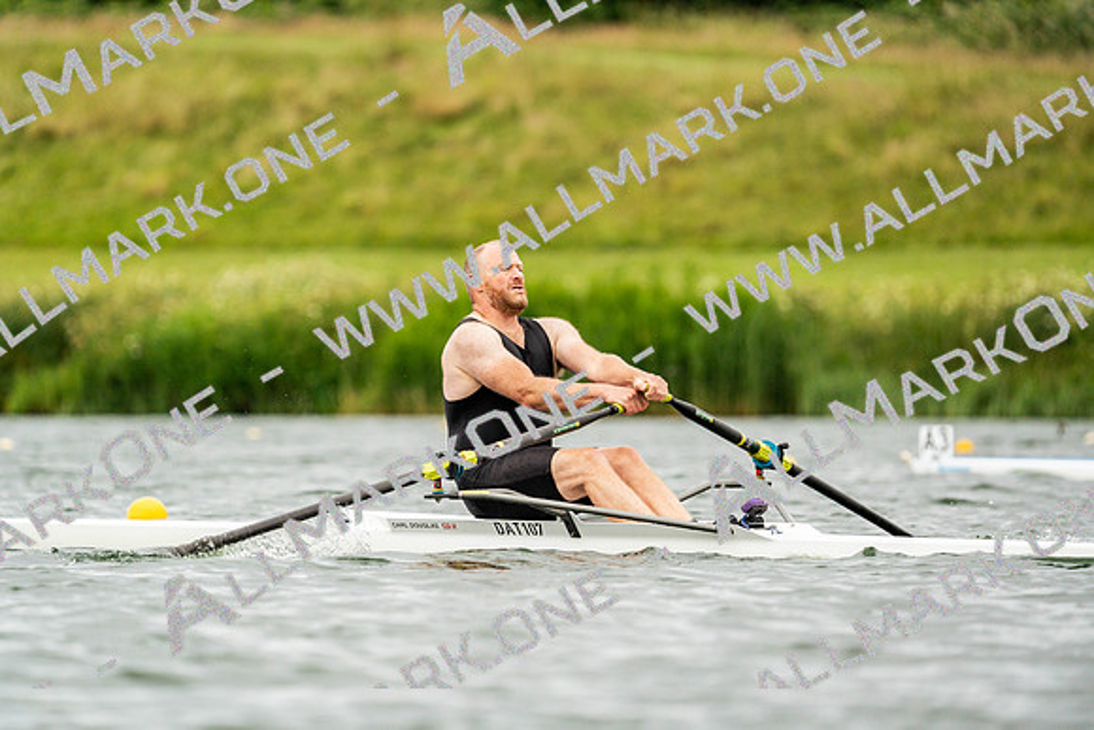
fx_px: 13951
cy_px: 365
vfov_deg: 3.0
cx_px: 547
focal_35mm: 459
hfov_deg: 4.5
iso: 1000
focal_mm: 459
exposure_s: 1/2000
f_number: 6.3
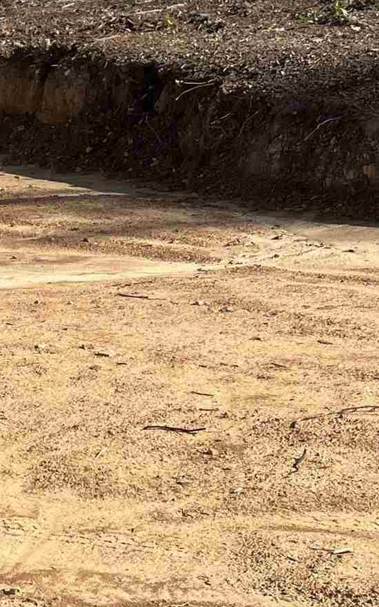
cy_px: 211
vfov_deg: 21.6
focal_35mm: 96
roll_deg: +2.1
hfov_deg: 13.5
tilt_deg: -5.7
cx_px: 34
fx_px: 1587
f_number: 1.5
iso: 50
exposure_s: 1/4630
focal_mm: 5.7
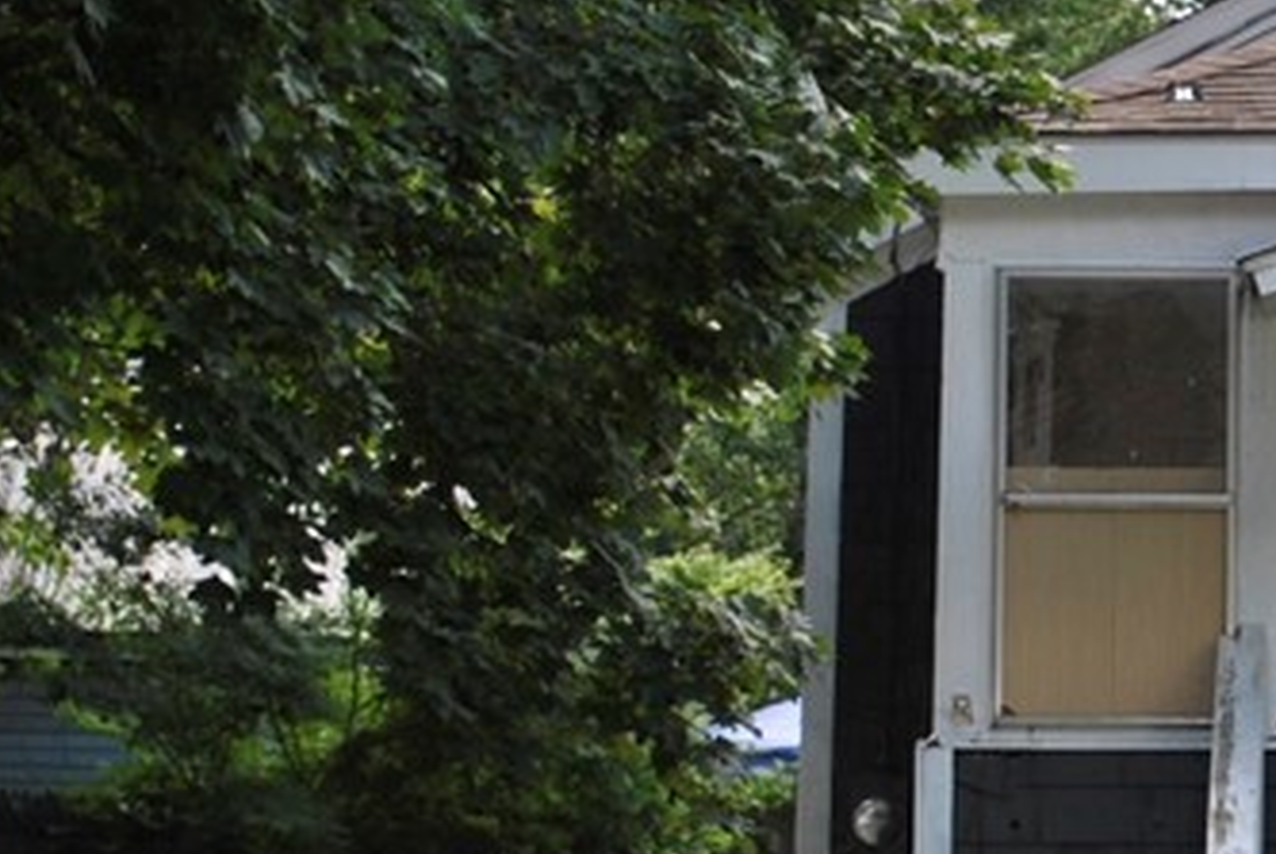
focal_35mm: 205
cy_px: 647
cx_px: 1908
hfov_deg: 9.7
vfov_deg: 6.7
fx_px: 7276
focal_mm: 42
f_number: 5.3
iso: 100
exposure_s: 1/160
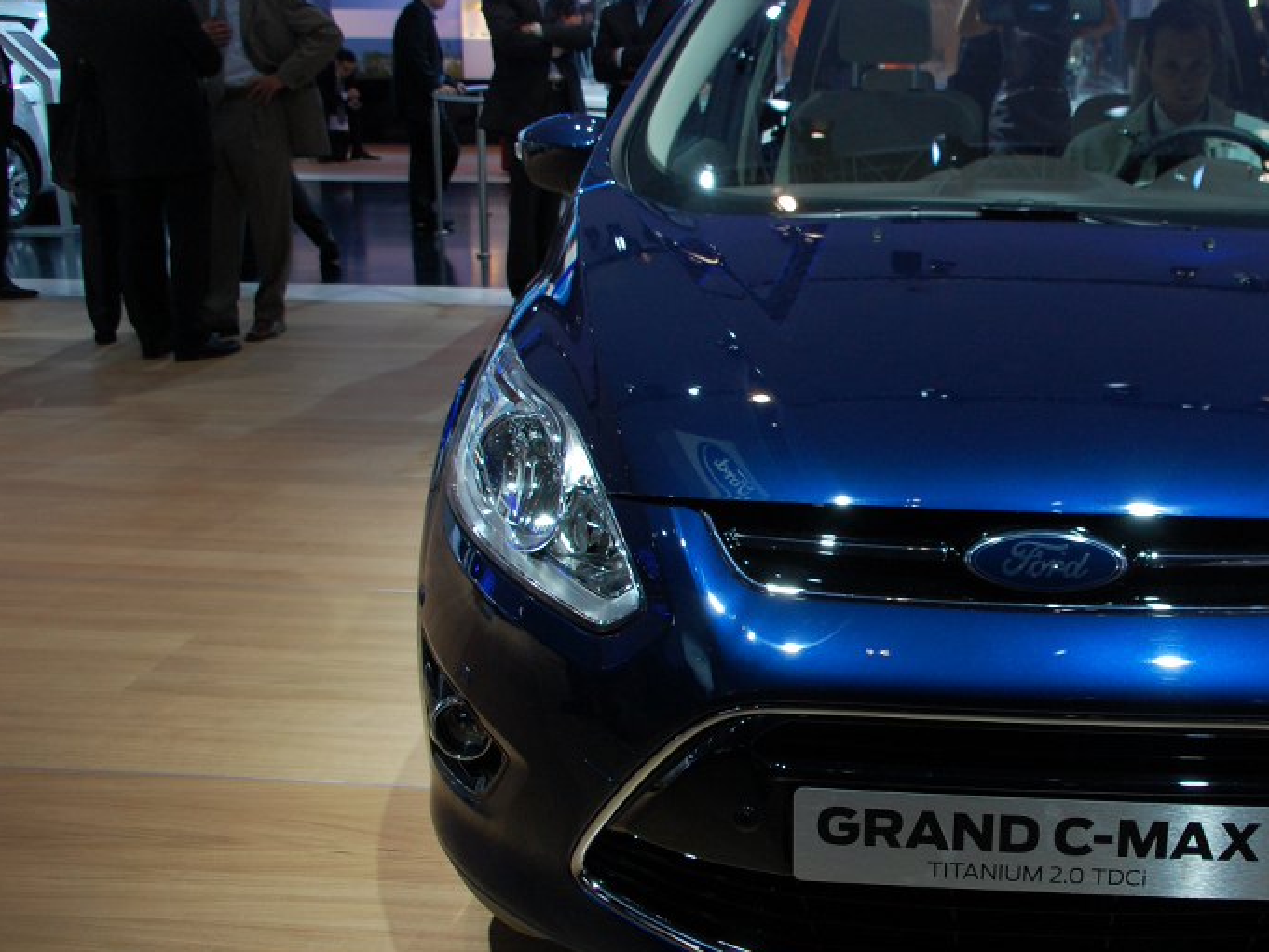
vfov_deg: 36.8
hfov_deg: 46.2
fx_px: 1430
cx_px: 945
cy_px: 472
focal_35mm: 39
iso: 400
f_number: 5
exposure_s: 1/100
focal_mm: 18
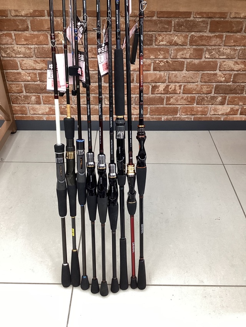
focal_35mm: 31
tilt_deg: -37.3
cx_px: 123
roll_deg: -0.2
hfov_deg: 45.5
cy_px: 164
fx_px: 294
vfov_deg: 58.3
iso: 125
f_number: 2.4
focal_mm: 3.3
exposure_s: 1/50
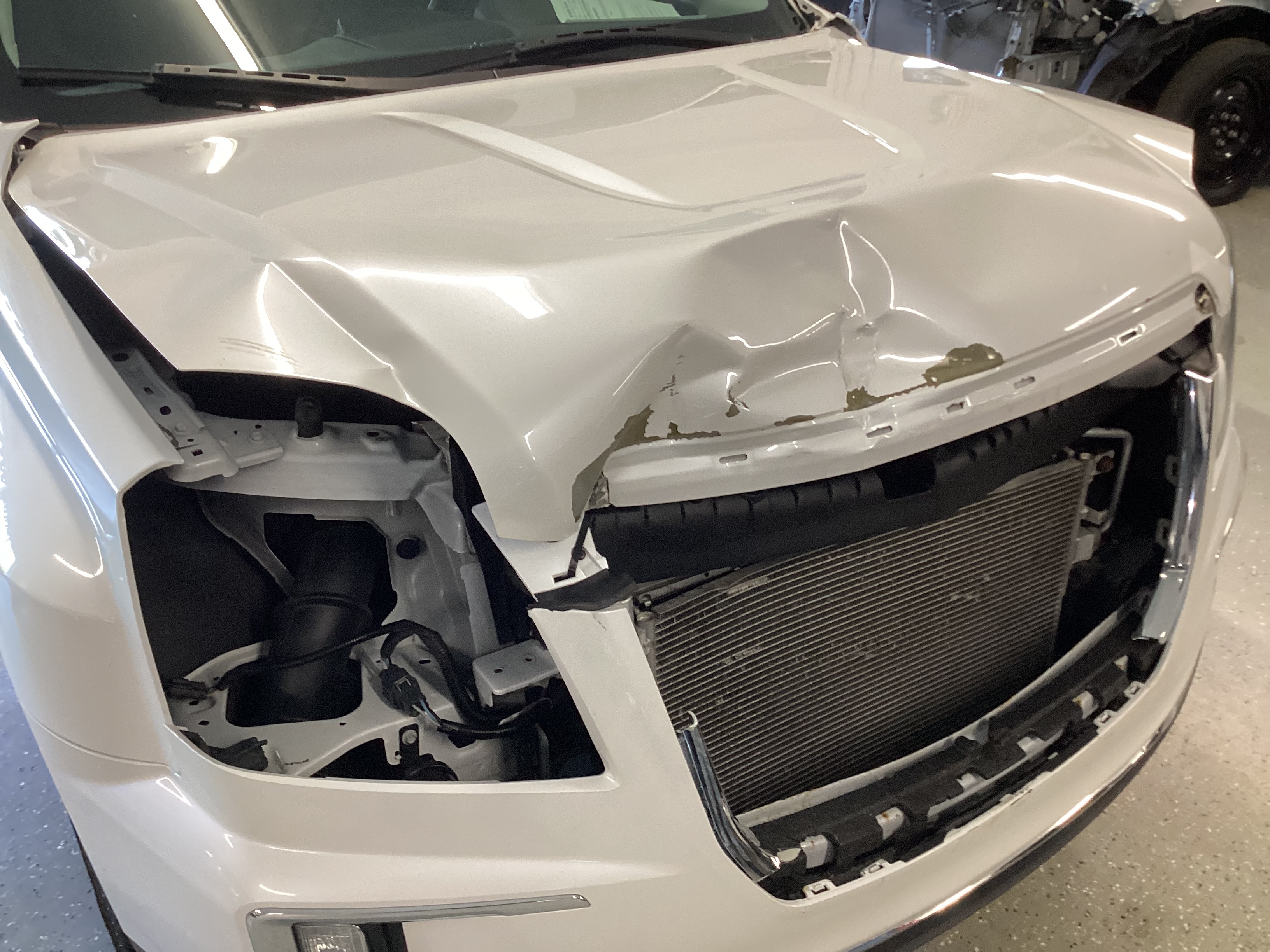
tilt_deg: -32.9
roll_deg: +0.4
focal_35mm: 31
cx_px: 635
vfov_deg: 45.4
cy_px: 476
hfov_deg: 58.4
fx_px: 1137
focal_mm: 3.3
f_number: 2.4
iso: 100
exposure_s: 1/50
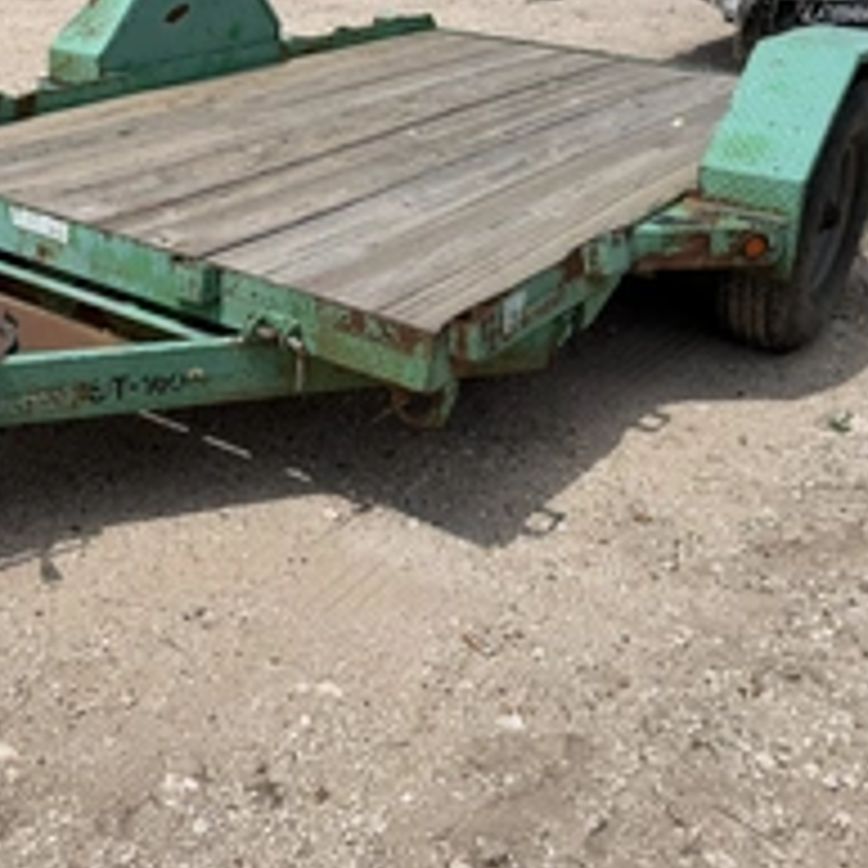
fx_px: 1248
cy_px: 297
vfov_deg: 38.0
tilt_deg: -20.1
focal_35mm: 44
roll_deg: -1.3
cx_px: 207
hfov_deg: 37.3
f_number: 1.78
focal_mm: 6.76
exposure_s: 1/6173
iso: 80
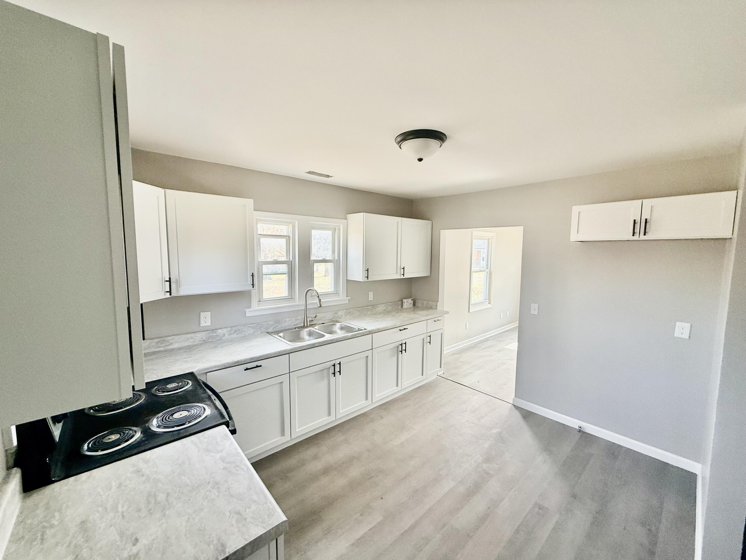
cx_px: 373
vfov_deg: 85.7
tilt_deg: -6.2
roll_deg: -0.1
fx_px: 302
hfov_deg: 102.1
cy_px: 280
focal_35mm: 14
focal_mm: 2.22
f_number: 2.2
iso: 100
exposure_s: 1/99
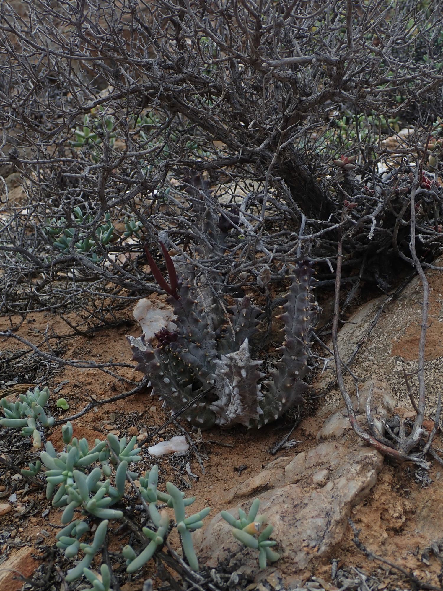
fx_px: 597
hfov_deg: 40.7
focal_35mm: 35
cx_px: 222
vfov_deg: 52.6
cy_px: 296
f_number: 3.5
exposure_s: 1/500
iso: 100
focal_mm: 6.42
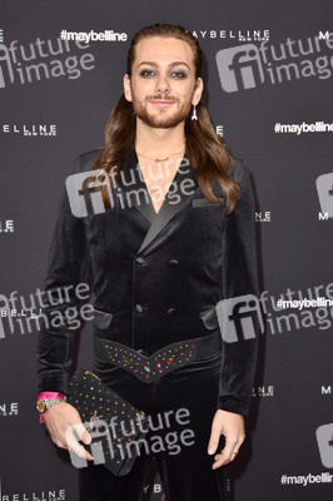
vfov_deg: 32.4
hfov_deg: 21.9
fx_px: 862
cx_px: 166
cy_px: 250
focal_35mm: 62
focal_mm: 62
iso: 640
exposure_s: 1/160
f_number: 5.6
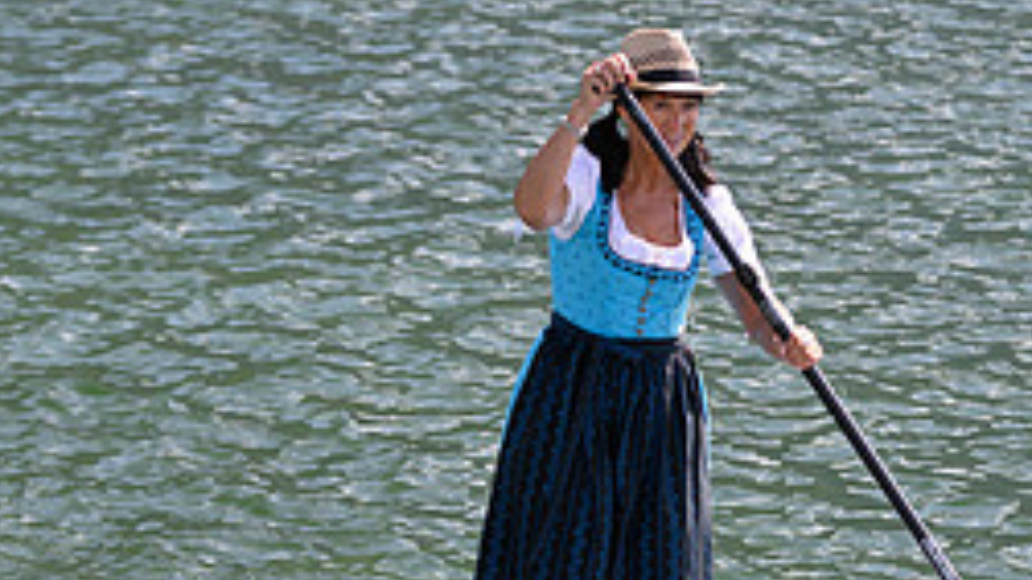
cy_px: 461
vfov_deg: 5.8
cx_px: 744
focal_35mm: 208
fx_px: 5690
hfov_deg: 10.3
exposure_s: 1/640
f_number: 2.8
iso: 200
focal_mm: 86
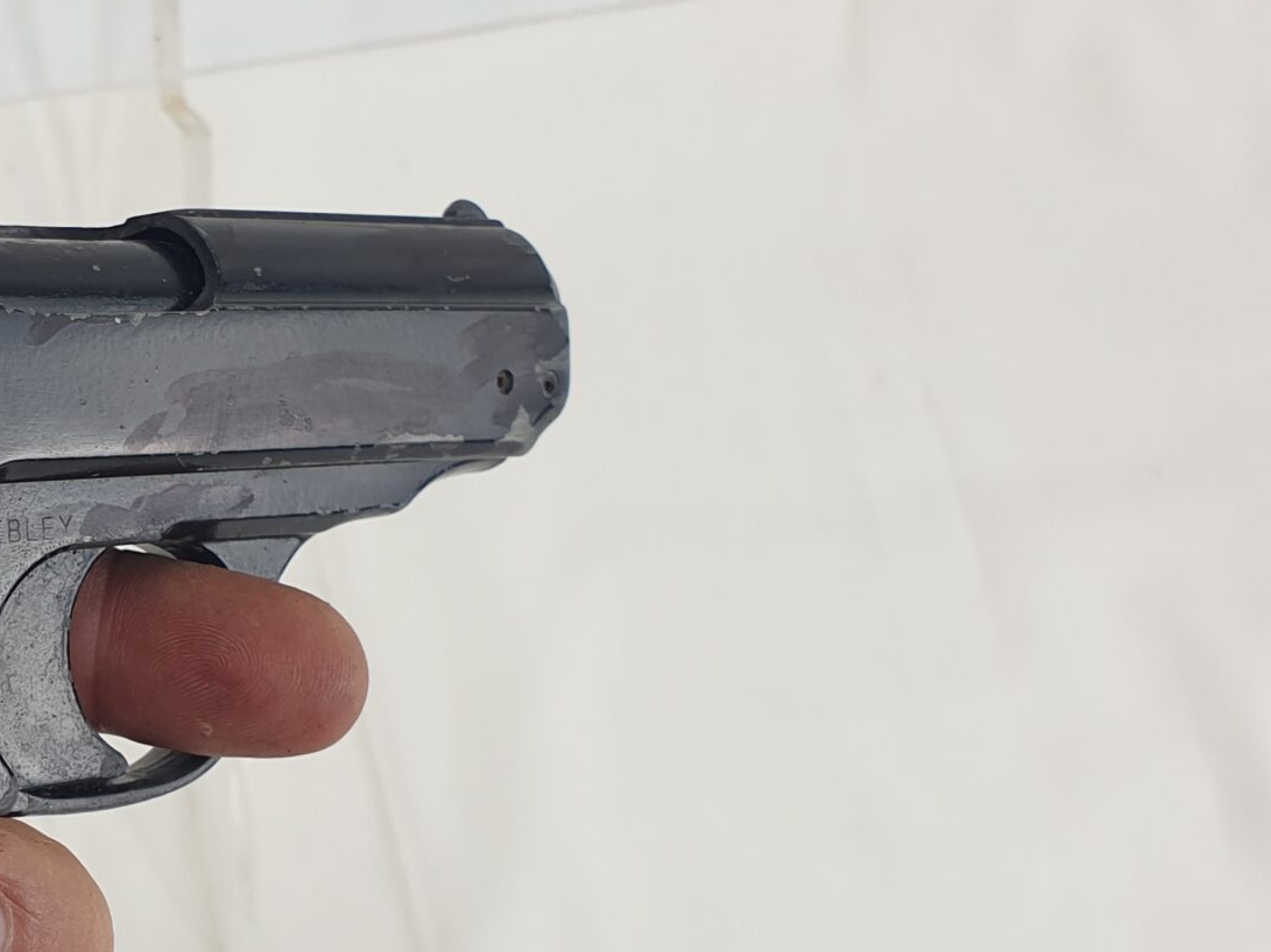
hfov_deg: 29.0
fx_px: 2239
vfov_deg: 23.9
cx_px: -89
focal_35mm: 61
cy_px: 658
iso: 50
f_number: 2.4
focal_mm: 4.3
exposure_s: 1/100
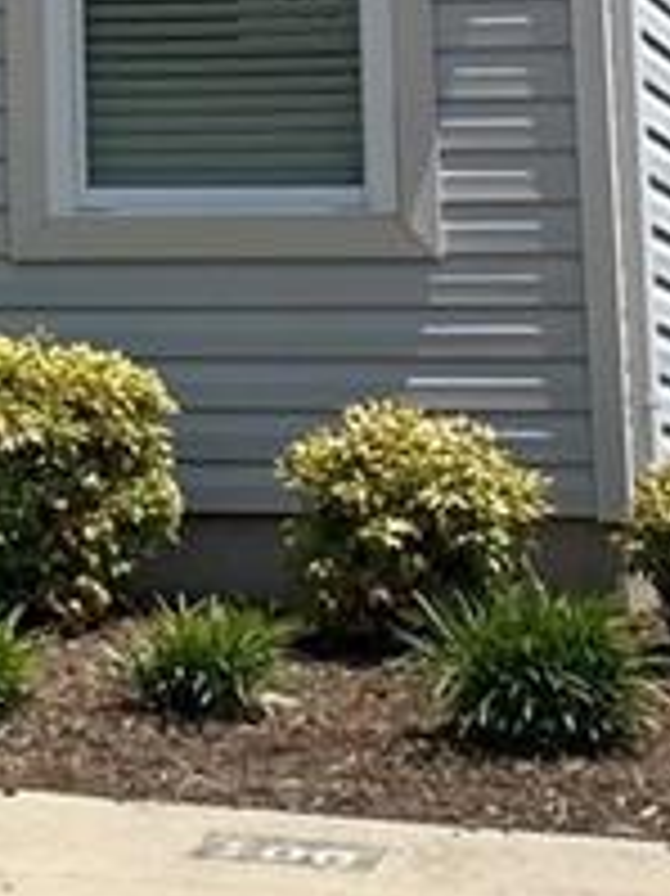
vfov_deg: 9.5
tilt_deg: +14.9
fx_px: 5193
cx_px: -661
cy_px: -527
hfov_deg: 7.1
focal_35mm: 201
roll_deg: -1.0
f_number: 1.8
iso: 32
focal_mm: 4.25
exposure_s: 1/4274
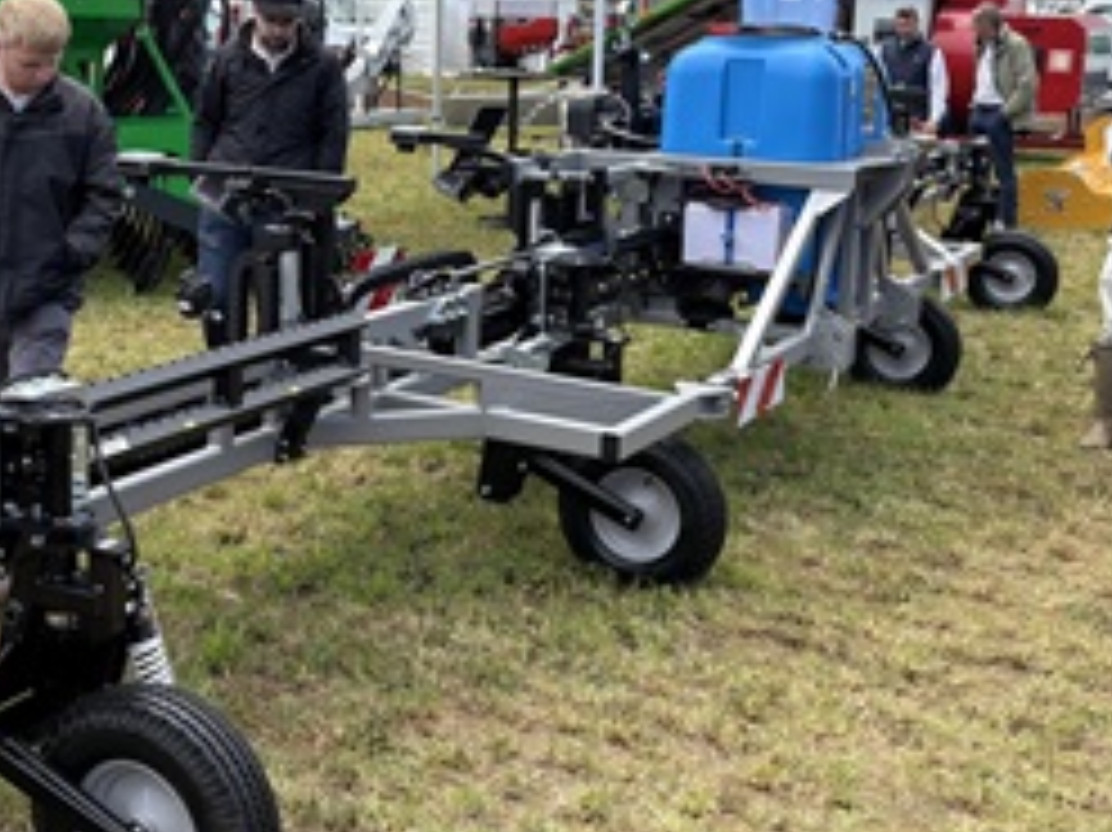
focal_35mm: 50
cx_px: 358
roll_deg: -0.6
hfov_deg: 37.7
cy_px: 270
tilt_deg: -11.7
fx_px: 1605
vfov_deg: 28.9
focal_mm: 5.96
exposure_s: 1/1901
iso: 50
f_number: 1.6
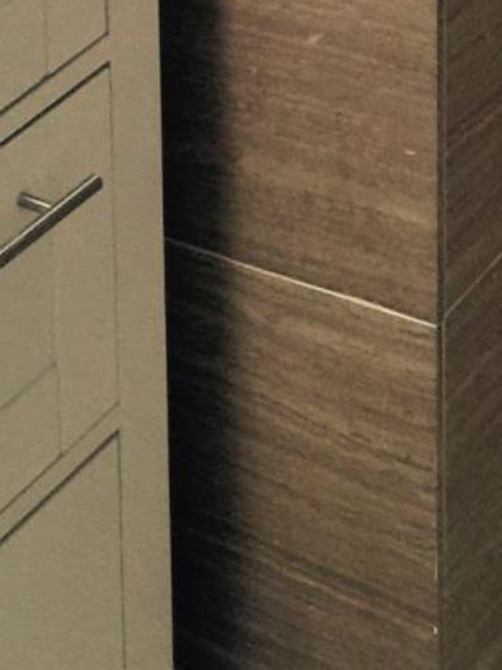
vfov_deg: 12.0
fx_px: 2786
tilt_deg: -12.8
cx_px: 429
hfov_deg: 10.3
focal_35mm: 144
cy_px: -727
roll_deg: +0.9
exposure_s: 1/15
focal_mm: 4.15
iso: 64
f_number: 2.2
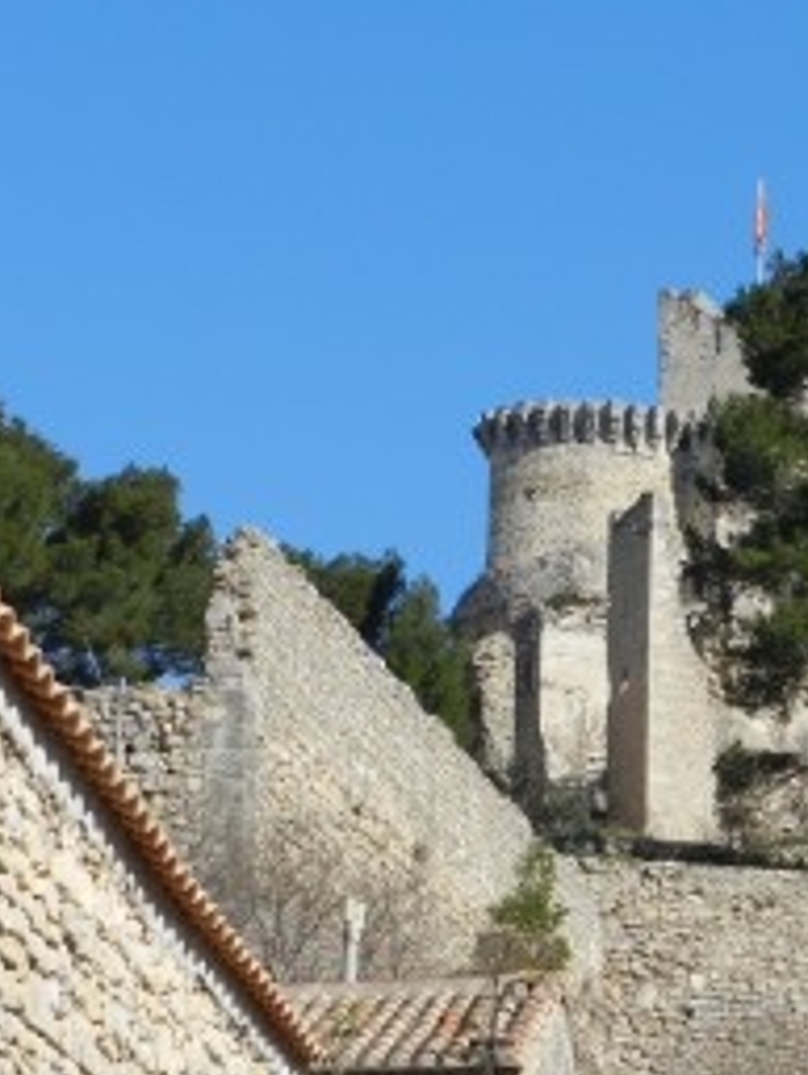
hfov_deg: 10.4
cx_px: 674
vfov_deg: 13.8
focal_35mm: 142
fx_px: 4416
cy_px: 811
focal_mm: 13.5
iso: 160
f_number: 4.8
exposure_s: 1/800
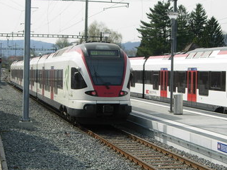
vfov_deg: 17.0
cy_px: 89
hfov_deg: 22.4
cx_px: 150
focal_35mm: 87
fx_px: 571
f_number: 5.5
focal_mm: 12.9
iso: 50
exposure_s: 1/279
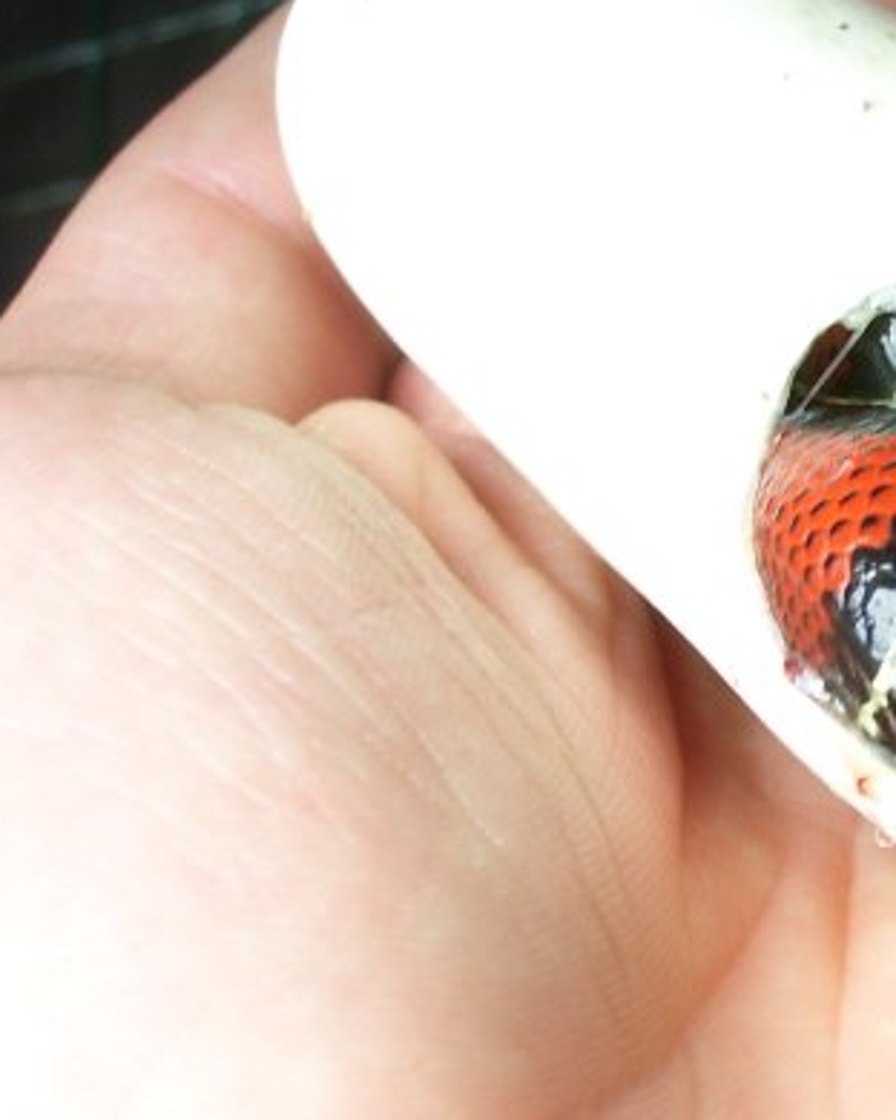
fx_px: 4375
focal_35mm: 132
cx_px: 1083
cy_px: 537
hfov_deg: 11.5
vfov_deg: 14.6
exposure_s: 1/60
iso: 100
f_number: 3.6
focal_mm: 10.8
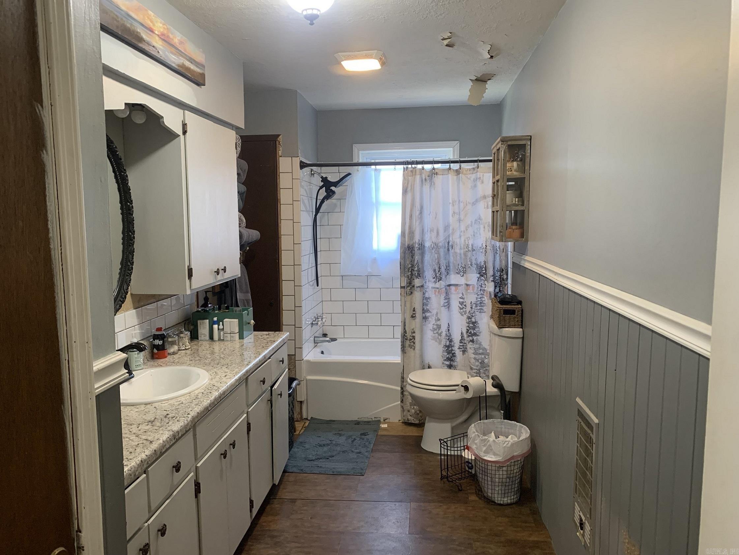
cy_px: 278
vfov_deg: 53.1
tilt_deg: -6.0
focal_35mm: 26
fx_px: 555
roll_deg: +1.5
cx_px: 370
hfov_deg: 67.3
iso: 160
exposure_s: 1/60
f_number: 1.8
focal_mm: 4.25
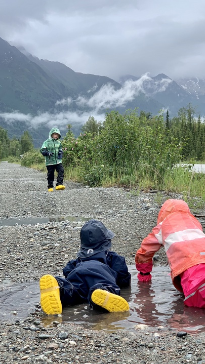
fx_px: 608
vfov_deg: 33.3
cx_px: 143
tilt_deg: -2.8
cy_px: 186
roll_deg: +0.4
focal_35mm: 63
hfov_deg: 19.1
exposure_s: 1/695
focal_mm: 6
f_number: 2.4
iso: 16
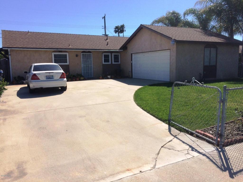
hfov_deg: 61.7
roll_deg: +2.1
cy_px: 91
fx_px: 204
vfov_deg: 48.2
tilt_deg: -7.0
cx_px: 122
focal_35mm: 29
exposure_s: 1/2933
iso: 32
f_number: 2.2
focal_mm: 4.15
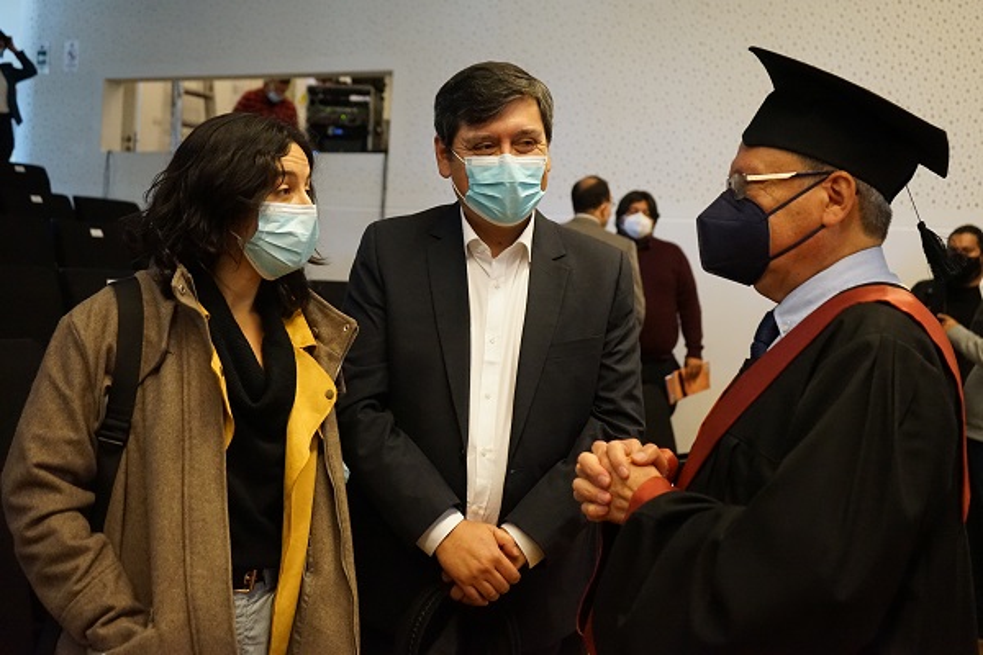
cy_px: 328
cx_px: 492
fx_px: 1174
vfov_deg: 31.2
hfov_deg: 45.4
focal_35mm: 43
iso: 6400
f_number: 4.5
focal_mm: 43
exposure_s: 1/160
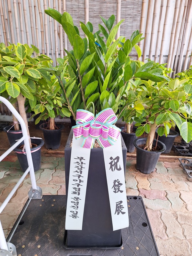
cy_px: 128
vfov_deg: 73.9
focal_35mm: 23
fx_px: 170
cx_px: 96
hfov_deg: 58.9
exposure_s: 1/120
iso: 40
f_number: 1.8
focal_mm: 5.54
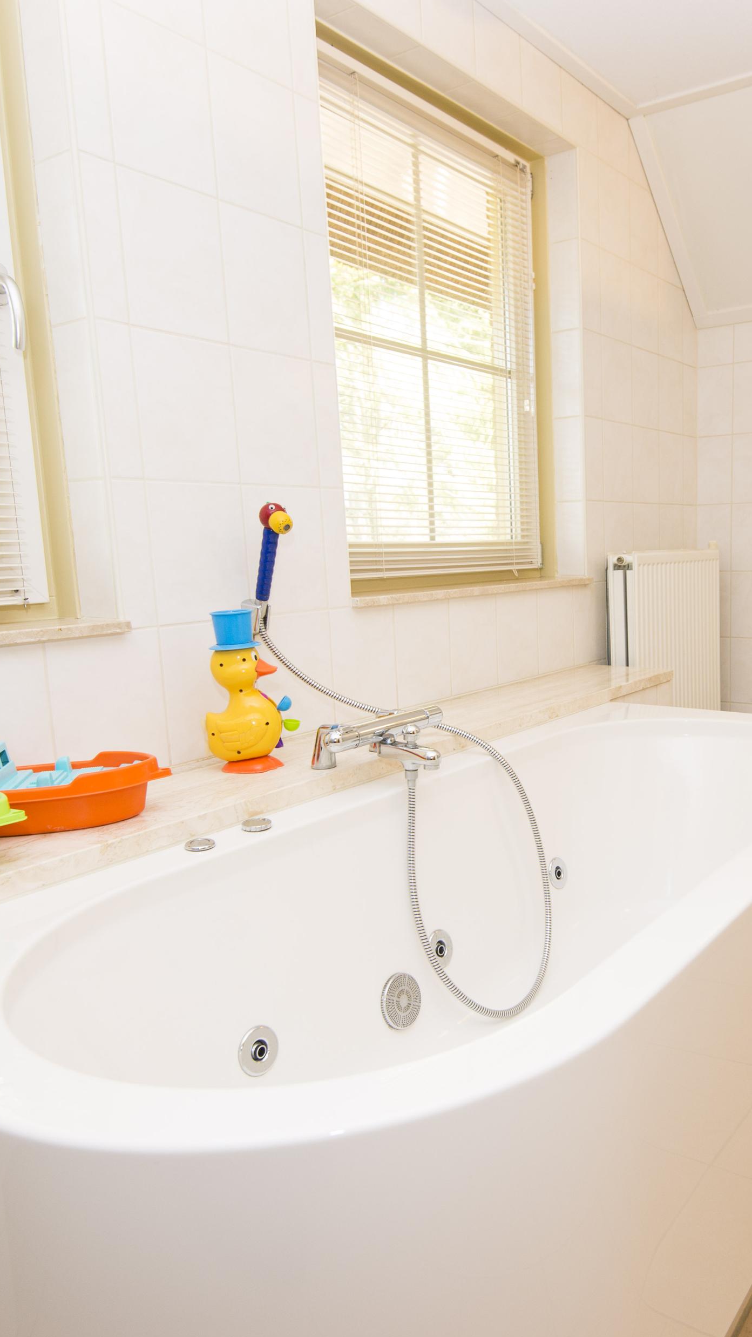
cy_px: 675
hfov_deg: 43.1
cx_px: 553
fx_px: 922
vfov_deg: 71.9
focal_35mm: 26
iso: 500
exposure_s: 1/30
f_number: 5
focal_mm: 16
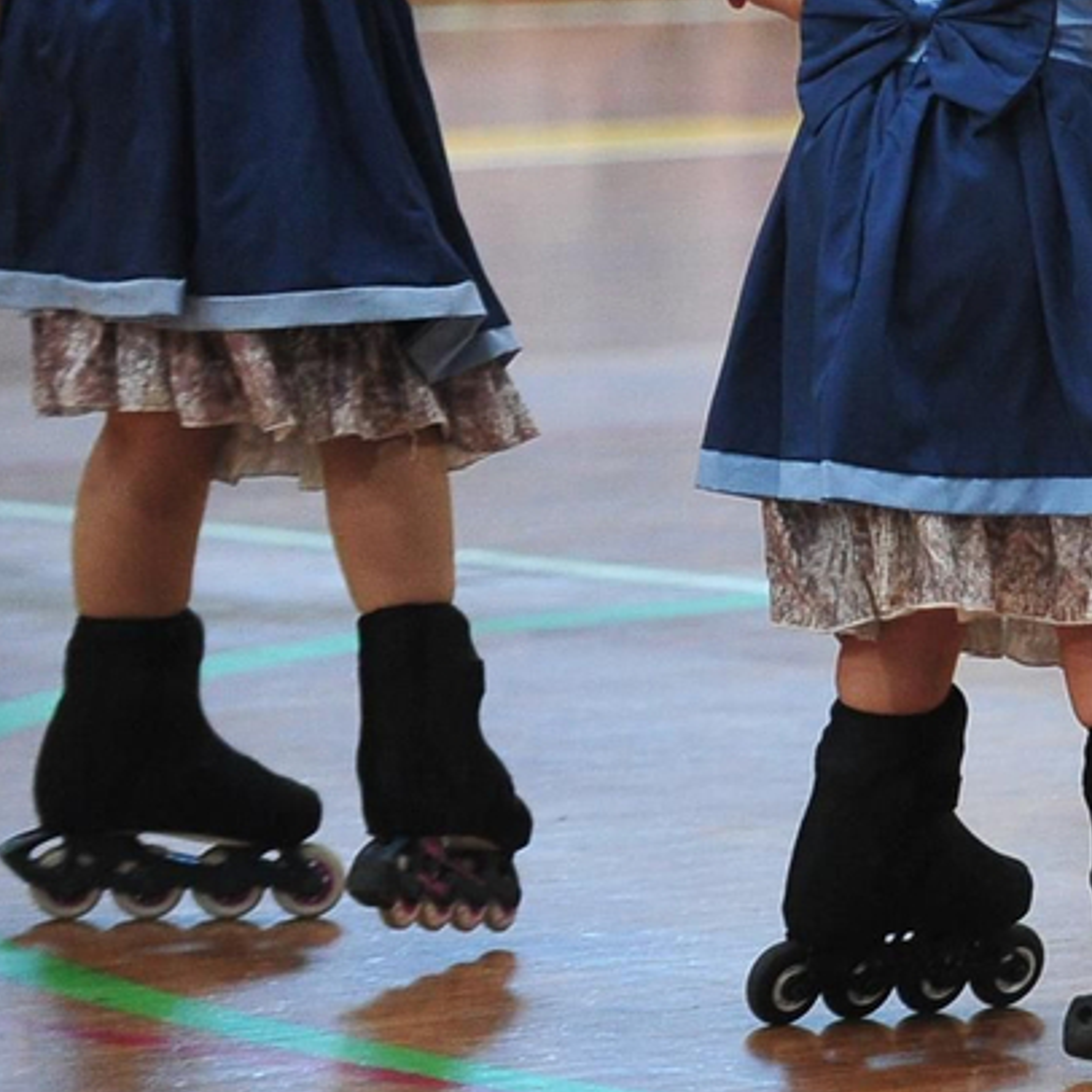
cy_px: 61
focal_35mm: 469
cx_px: 1713
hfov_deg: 3.7
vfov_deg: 3.7
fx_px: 16739
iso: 3200
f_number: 2.8
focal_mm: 140
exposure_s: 1/800
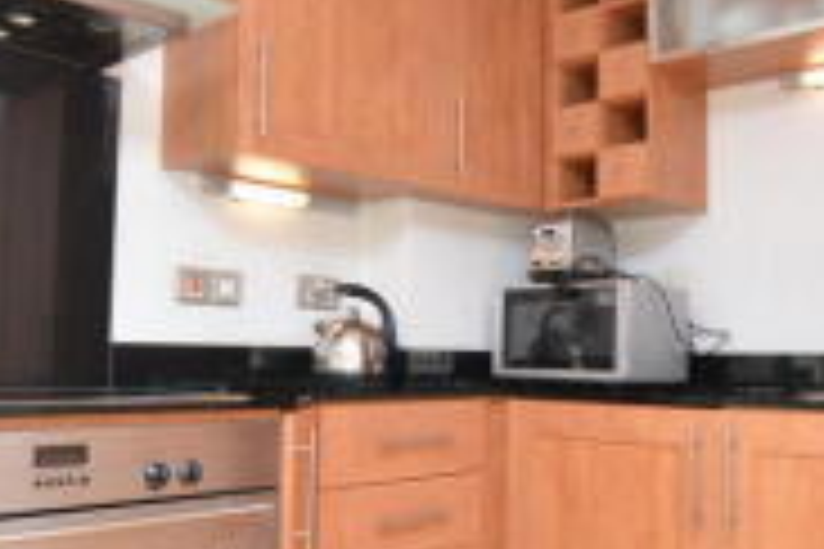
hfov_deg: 48.7
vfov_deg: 34.2
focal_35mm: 39
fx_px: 893
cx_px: 554
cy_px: 308
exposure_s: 1/125
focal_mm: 10
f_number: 5.6
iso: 400
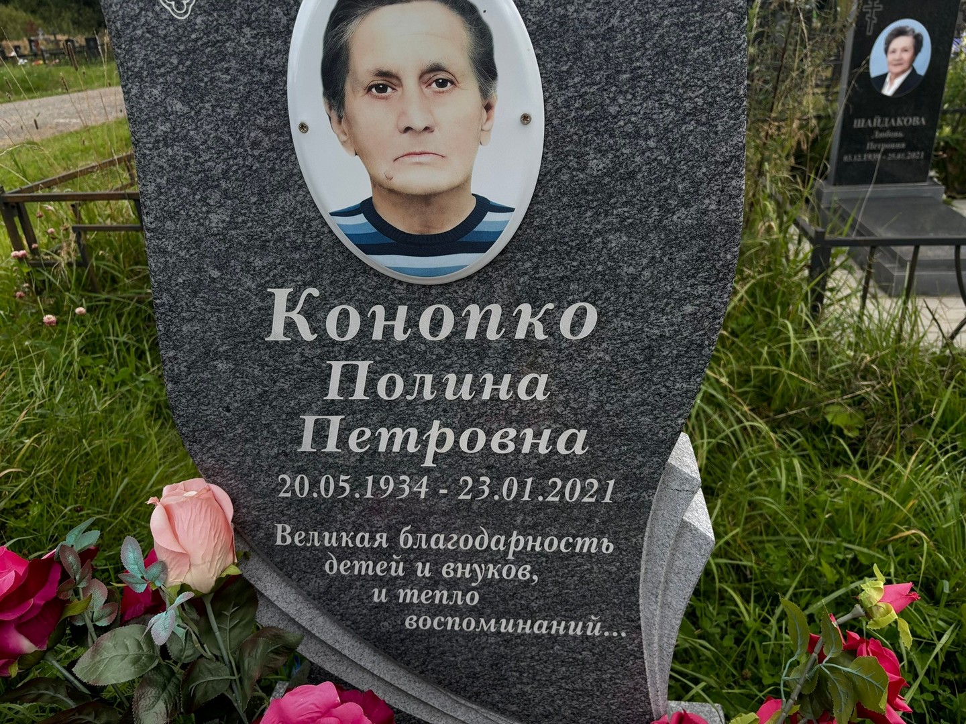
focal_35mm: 26
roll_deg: +0.2
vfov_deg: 53.1
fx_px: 726
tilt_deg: -29.8
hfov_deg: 67.3
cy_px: 362
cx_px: 483
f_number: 1.6
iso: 50
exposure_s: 1/587
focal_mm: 5.96
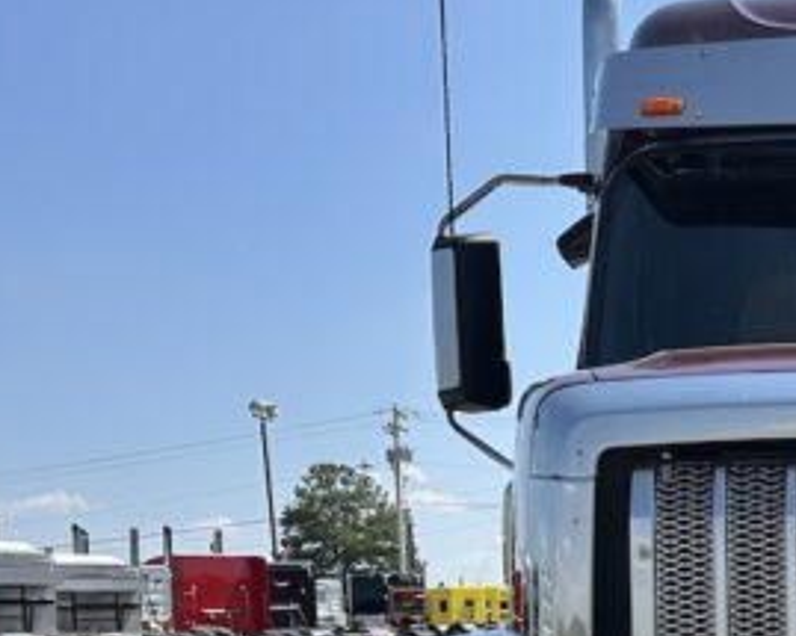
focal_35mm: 67
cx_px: 1012
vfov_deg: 21.7
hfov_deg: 24.9
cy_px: 677
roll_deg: +1.8
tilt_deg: +0.2
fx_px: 1578
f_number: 1.78
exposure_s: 1/5000
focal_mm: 6.86
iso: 80
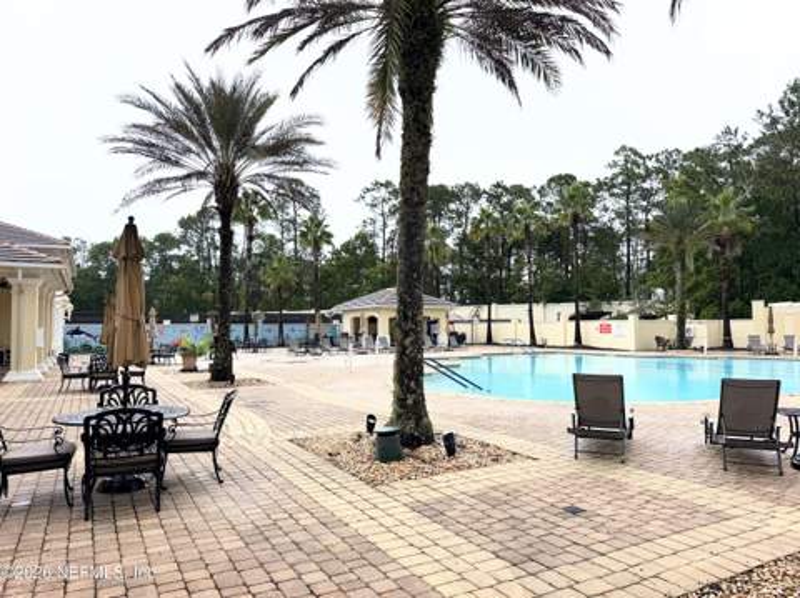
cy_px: 299
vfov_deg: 56.7
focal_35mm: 24
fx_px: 554
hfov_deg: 71.7
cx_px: 400
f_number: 1.78
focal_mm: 6.76
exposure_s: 1/3021
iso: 80
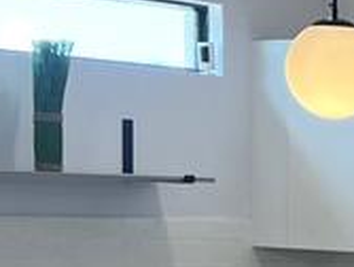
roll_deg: -2.3
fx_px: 1630
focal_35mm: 159
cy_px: 381
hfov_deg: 11.9
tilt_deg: -7.5
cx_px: 524
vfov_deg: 9.2
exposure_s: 1/122
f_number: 1.5
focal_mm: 5.7
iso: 64
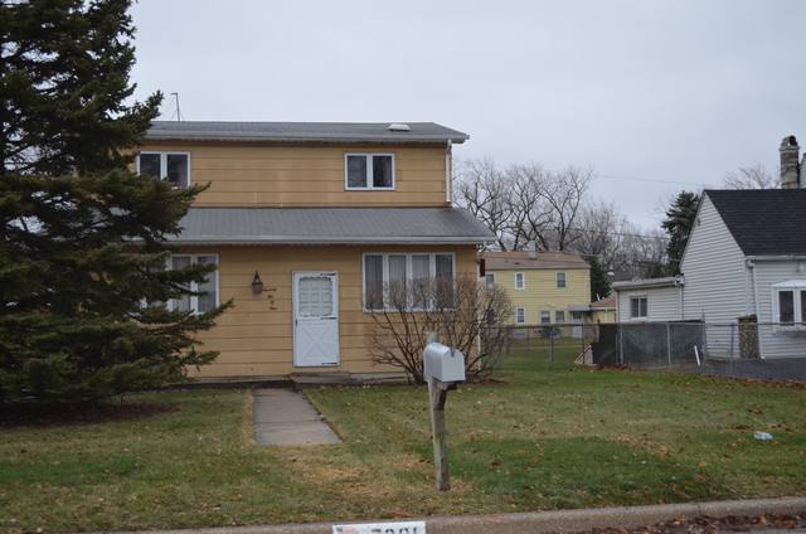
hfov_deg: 43.7
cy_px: 267
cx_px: 403
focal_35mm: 45
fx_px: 1005
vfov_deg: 29.7
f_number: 4.5
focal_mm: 30
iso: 280
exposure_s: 1/125
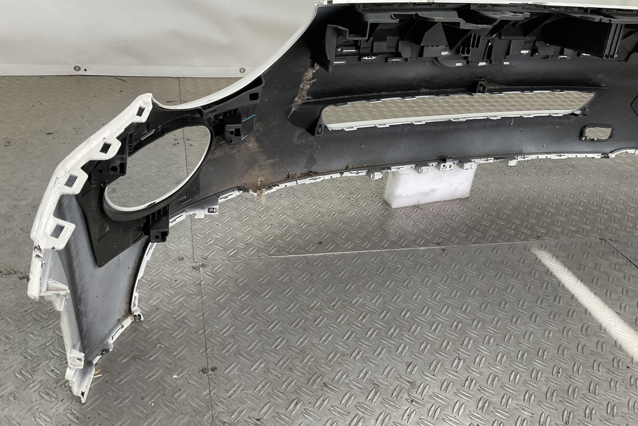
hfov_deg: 60.3
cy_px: 182
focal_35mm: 31
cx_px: 311
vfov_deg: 42.2
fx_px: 549
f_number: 1.8
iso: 16
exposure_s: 1/120
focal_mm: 3
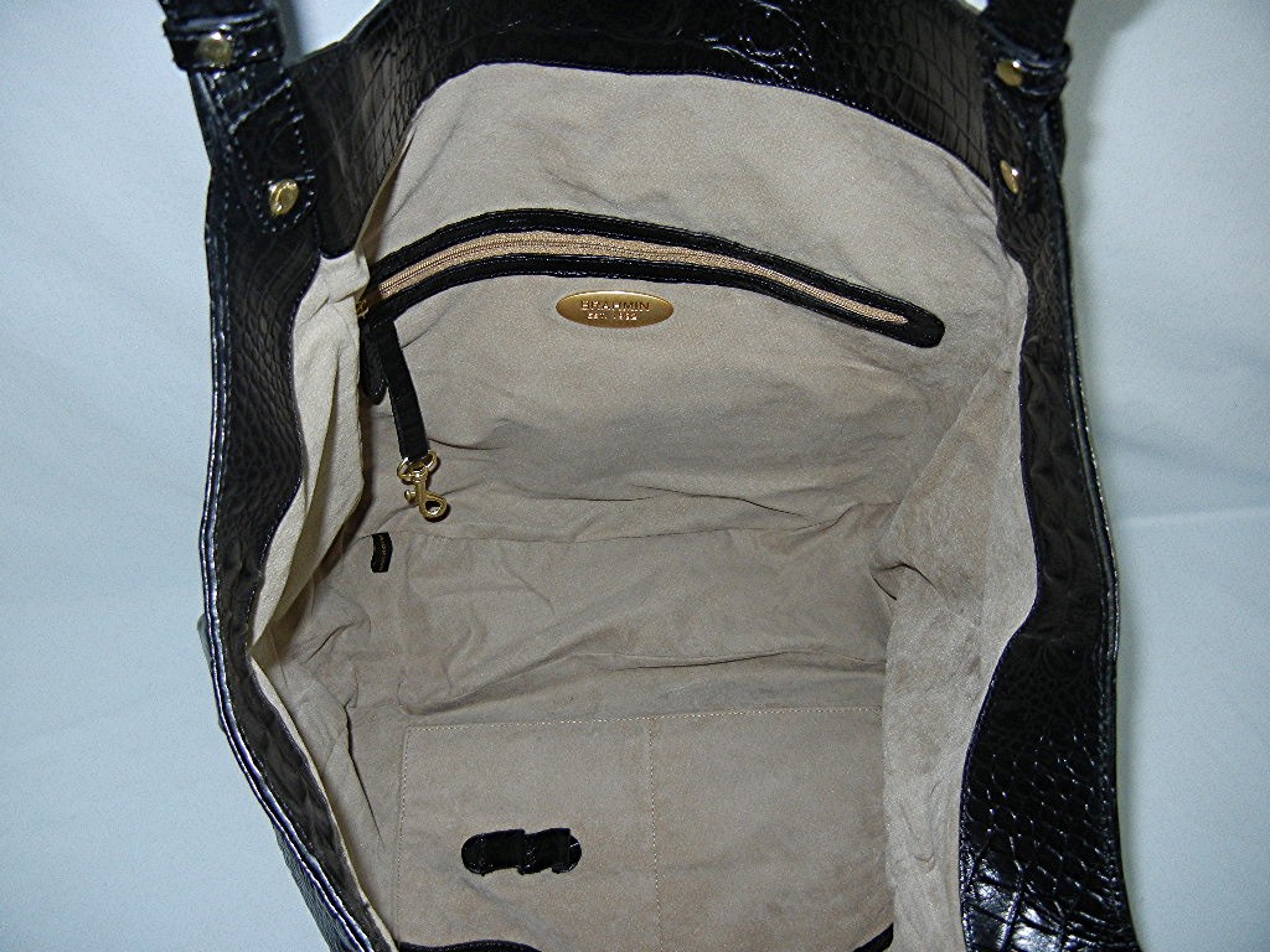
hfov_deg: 60.0
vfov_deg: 46.8
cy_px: 476
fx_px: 1101
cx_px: 635
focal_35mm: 30
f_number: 7
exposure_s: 1/30
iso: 200
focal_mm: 5.4
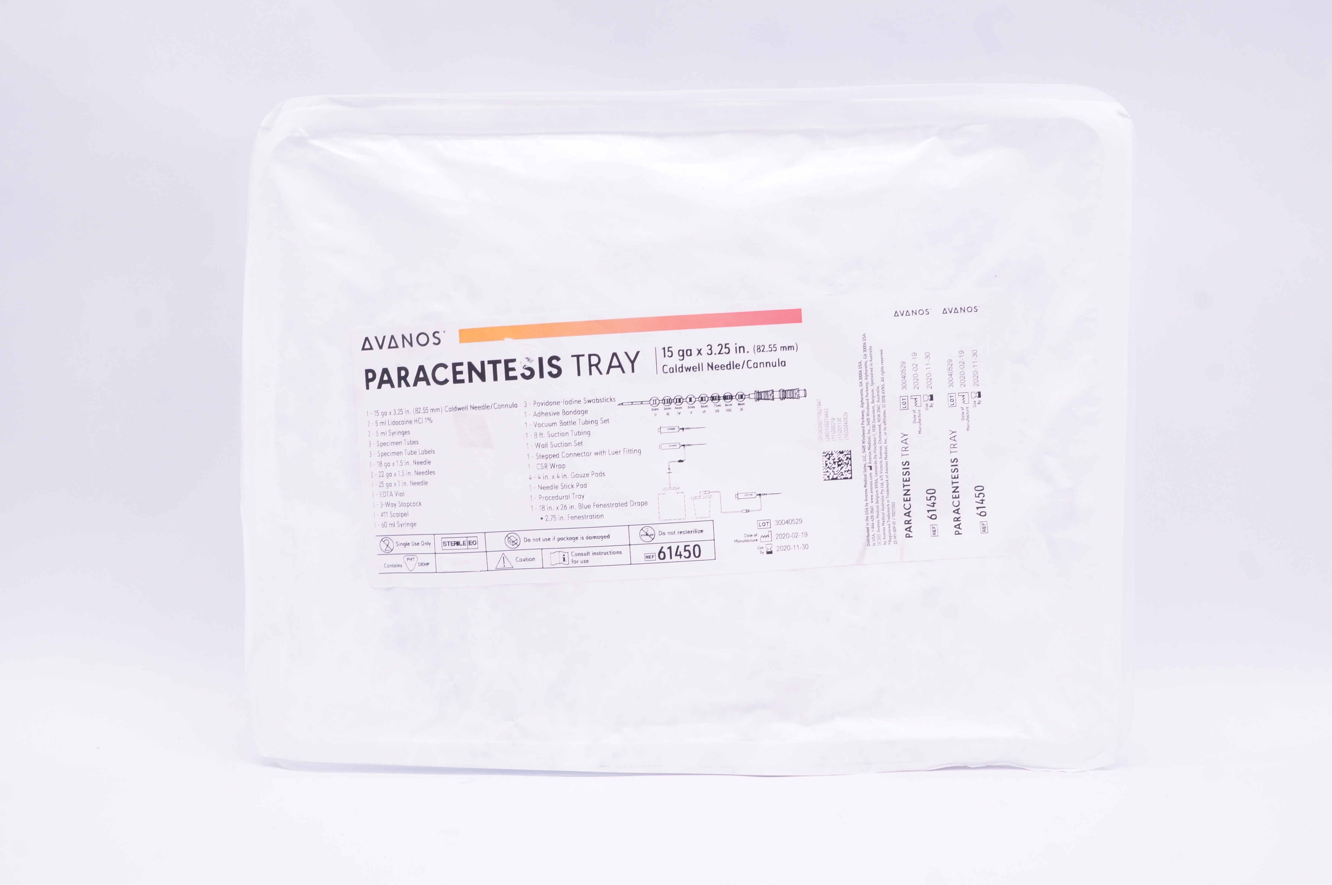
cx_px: 666
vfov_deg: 39.9
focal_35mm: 33
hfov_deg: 57.3
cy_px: 442
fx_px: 1220
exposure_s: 1/20
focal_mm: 22
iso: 400
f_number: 10
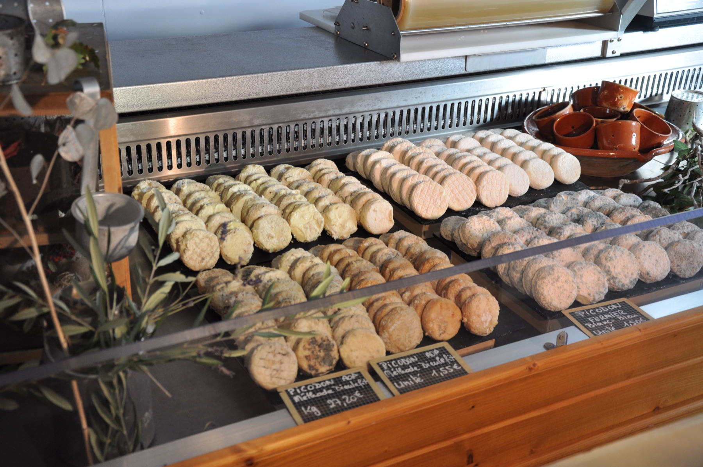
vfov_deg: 29.8
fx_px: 878
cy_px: 234
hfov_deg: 43.7
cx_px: 352
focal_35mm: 45
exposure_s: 1/25
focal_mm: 30
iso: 400
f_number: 5
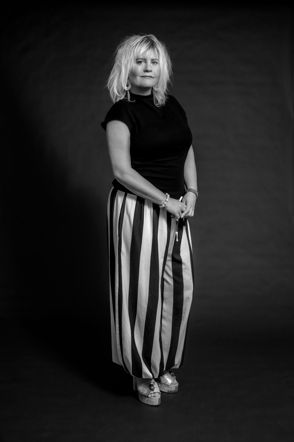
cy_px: 221
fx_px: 552
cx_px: 147
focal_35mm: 45
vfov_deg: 43.6
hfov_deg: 29.8
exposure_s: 1/160
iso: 200
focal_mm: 45
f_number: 6.3
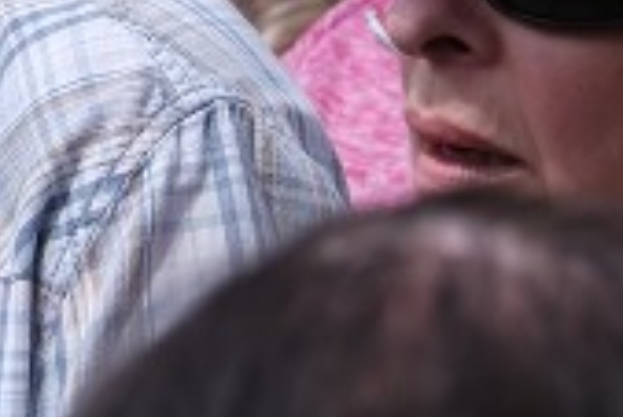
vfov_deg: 1.6
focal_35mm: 869
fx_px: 15051
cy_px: -101
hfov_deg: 2.4
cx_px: -487
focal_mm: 140
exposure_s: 1/340
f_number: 7.1
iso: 200
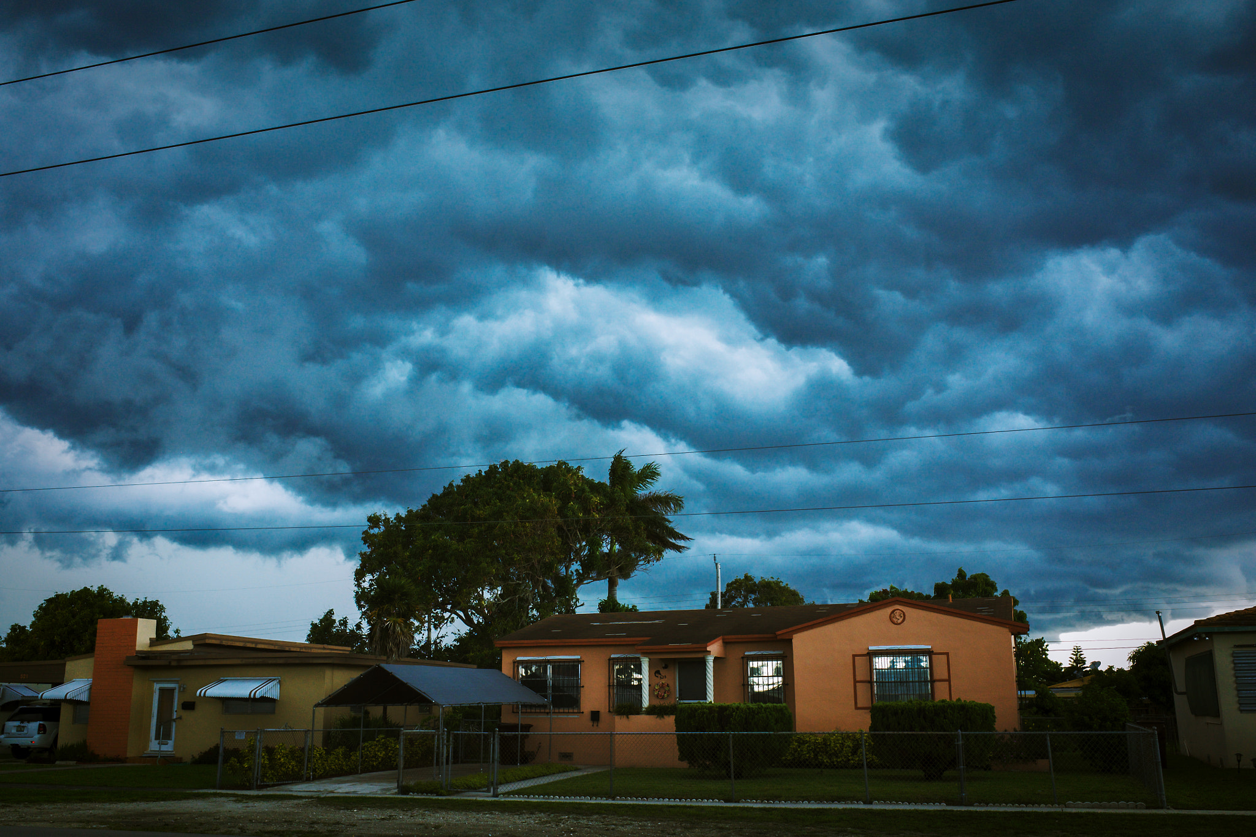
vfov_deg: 46.4
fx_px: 977
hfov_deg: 65.5
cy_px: 418
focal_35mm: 28
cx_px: 628
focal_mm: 18.3
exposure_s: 1/60
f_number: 5.6
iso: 400
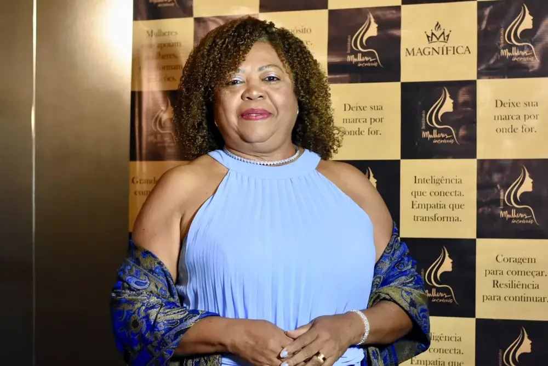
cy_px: 183
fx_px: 1142
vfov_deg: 18.2
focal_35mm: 75
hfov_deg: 27.0
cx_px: 274
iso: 1600
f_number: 2.8
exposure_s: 1/100
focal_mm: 50
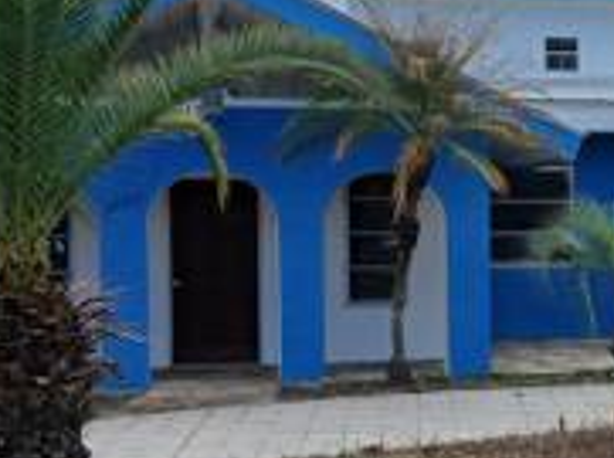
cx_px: 716
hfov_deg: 20.1
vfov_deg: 16.0
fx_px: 1629
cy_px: 293
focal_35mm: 92
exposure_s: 1/266
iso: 20
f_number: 1.8
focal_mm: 3.98
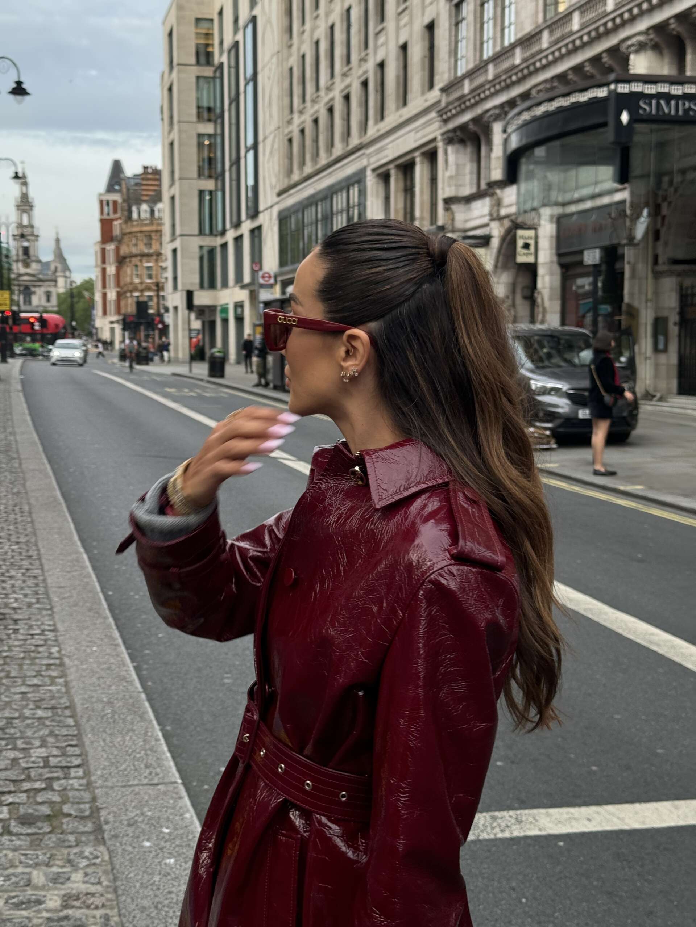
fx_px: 1287
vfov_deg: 39.7
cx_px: 348
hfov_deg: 30.3
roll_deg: +1.0
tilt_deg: -3.7
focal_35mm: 48
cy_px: 464
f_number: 1.78
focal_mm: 6.76
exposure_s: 1/172
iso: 80
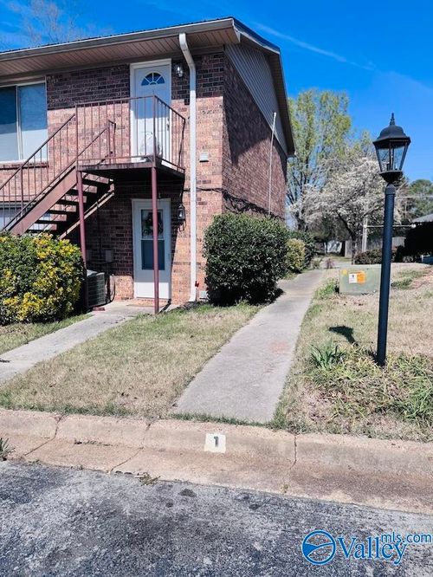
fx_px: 400
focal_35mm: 24
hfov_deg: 56.8
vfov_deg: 71.6
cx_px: 216
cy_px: 288
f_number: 1.78
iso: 80
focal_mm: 6.76
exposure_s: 1/5348
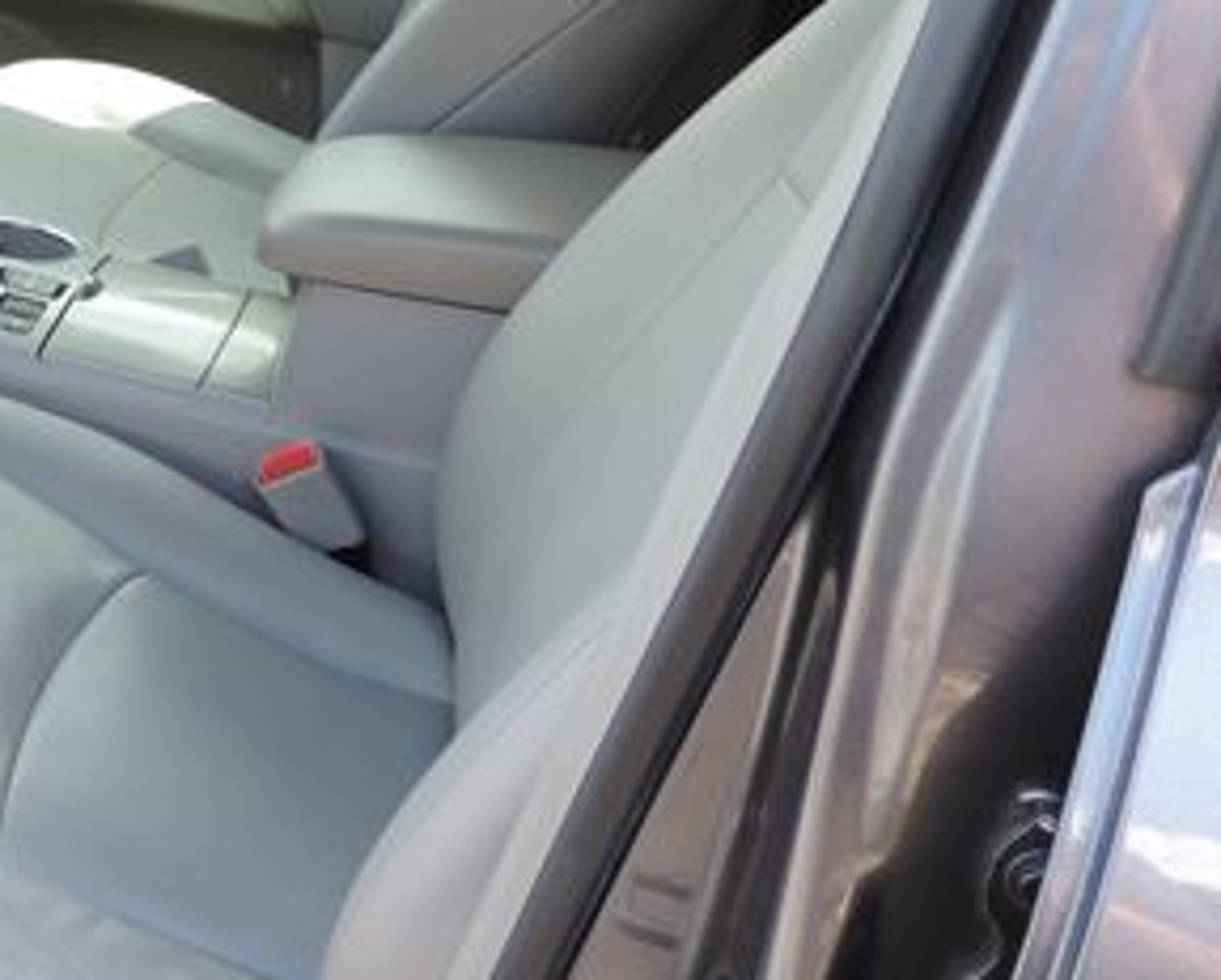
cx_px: -76
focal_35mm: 52
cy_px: 403
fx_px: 1881
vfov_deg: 29.1
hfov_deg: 32.3
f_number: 3
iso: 80
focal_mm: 4.3
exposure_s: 1/100
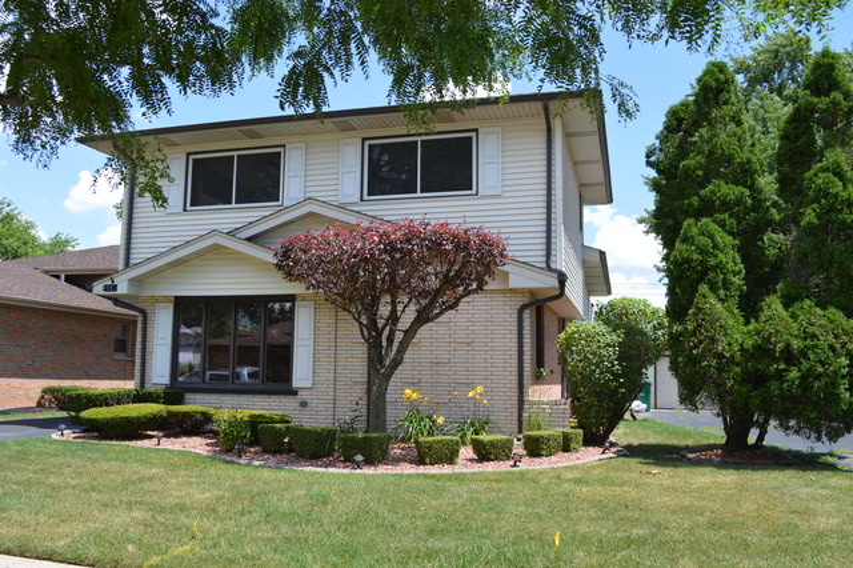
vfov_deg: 43.6
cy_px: 284
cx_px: 426
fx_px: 710
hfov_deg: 62.0
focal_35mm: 30
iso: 100
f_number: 7.1
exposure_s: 1/200
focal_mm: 20
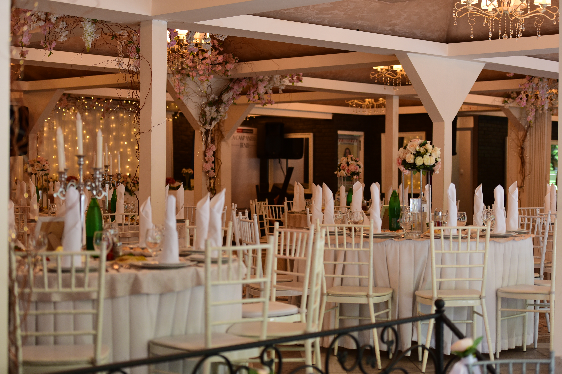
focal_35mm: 70
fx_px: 1093
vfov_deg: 19.5
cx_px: 281
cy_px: 187
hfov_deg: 28.8
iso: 800
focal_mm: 70
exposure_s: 1/160
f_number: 2.8
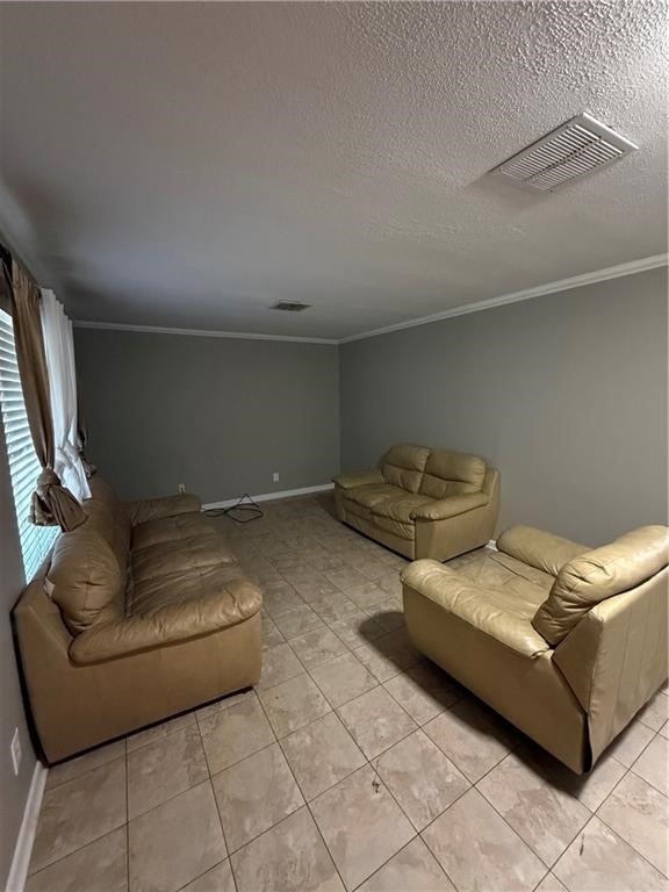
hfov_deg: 85.7
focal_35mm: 14
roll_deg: +0.8
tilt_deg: -8.1
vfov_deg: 102.1
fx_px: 361
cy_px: 446
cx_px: 334
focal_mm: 2.22
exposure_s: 1/60
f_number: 2.2
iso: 800
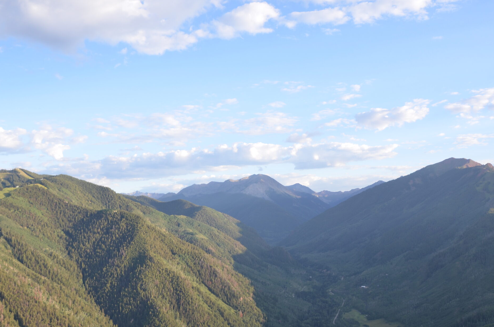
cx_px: 257
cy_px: 190
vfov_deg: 35.7
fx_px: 507
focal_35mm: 37
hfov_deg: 52.0
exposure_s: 1/200
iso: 200
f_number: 7.1
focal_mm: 18
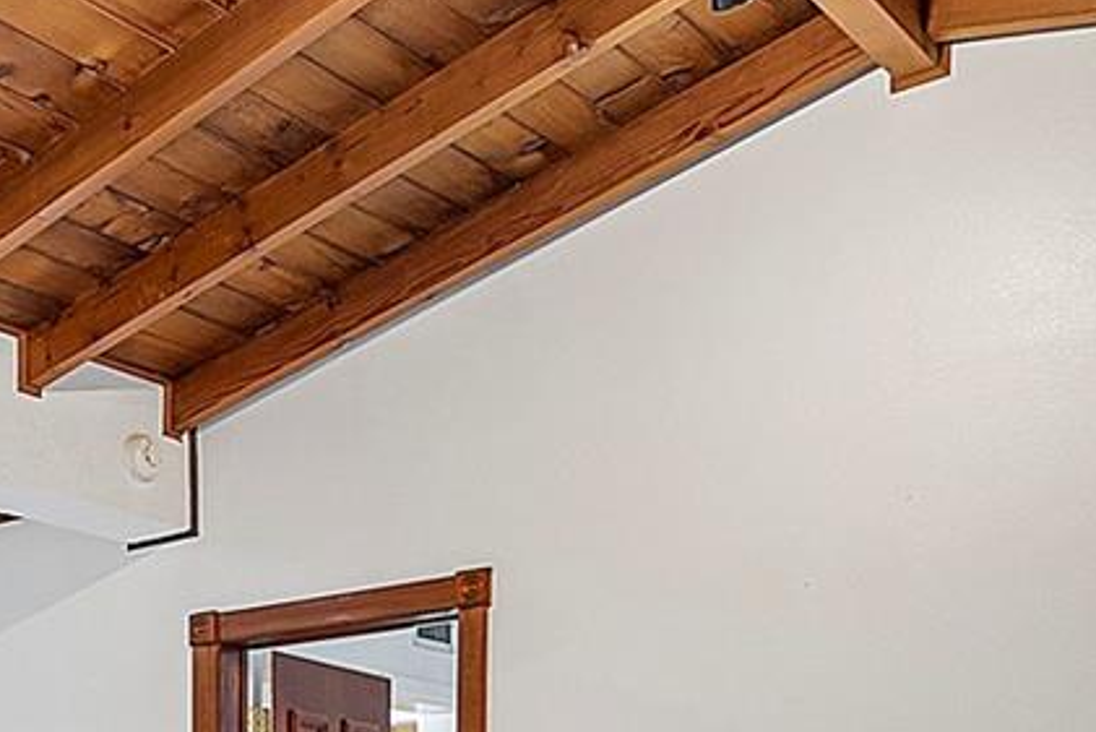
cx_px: -91
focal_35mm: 57
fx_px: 1736
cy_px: 956
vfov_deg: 21.5
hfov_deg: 31.4
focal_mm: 10
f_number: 7.1
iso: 250
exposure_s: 1/8
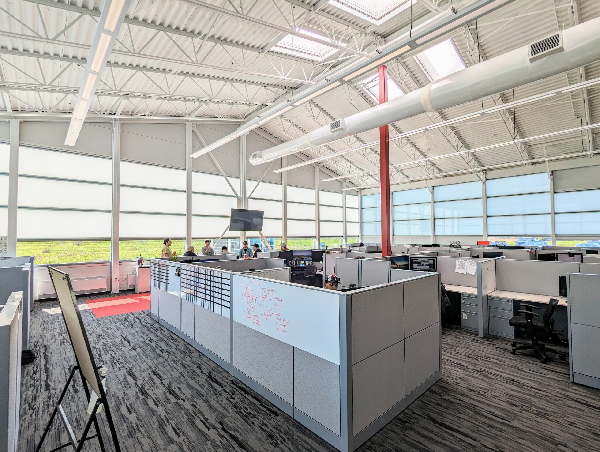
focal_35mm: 16
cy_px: 226
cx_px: 300
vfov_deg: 78.3
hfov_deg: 94.4
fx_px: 278
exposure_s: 1/812
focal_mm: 2.35
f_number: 2.2
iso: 51
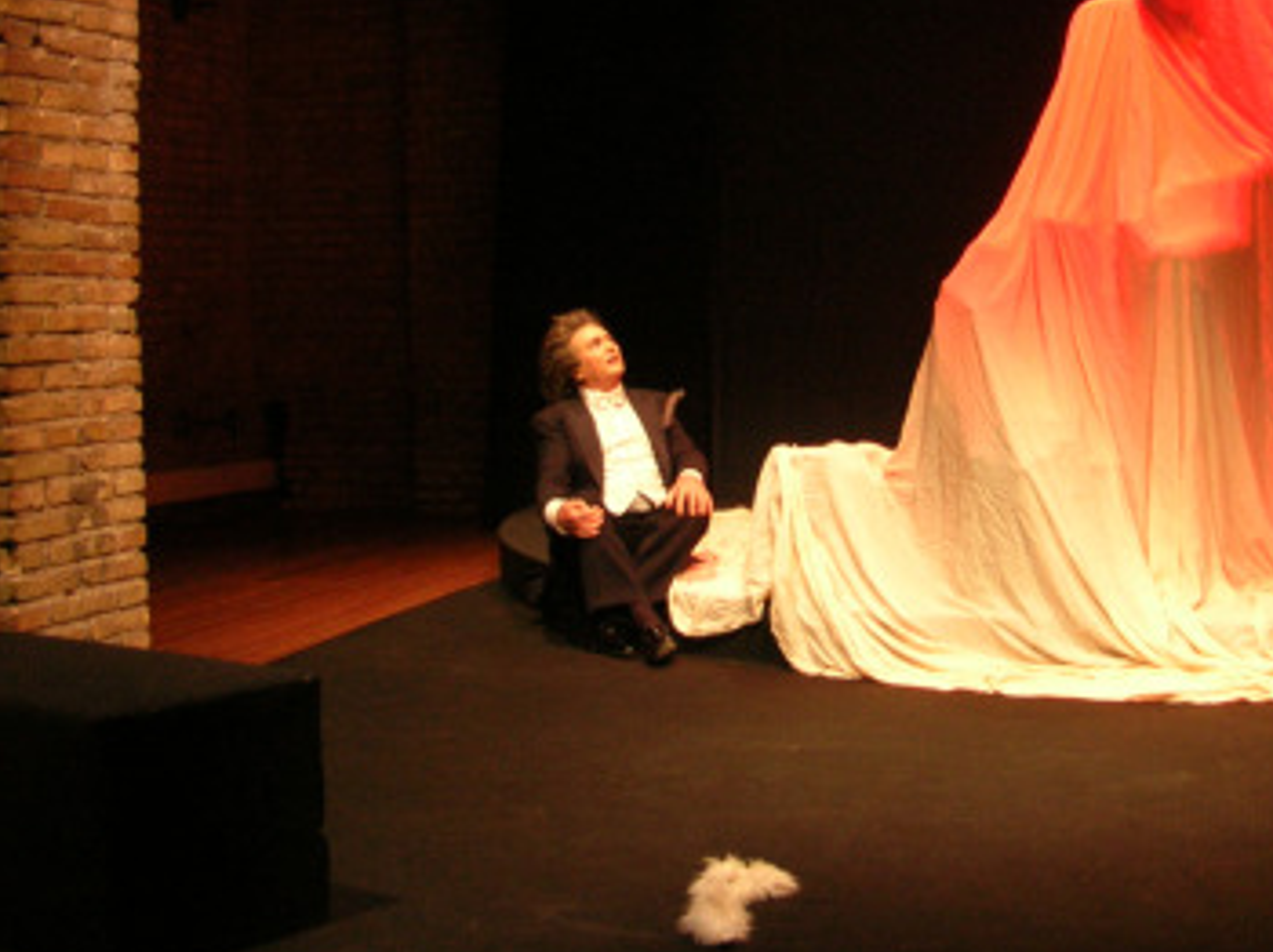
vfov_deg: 26.7
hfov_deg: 35.0
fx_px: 1984
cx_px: 913
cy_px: 254
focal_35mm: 54
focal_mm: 5.8
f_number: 2.8
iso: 123
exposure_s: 1/6.2
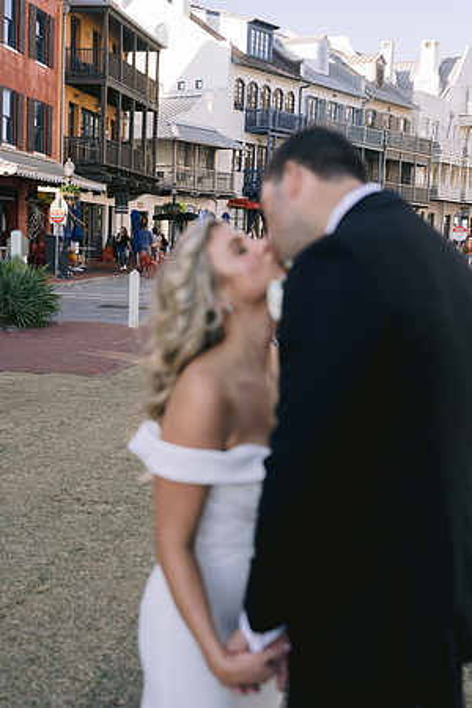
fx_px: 983
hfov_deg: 27.0
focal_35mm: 50
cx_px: 236
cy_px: 354
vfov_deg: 39.6
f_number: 4
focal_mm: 50
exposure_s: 1/640
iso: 200
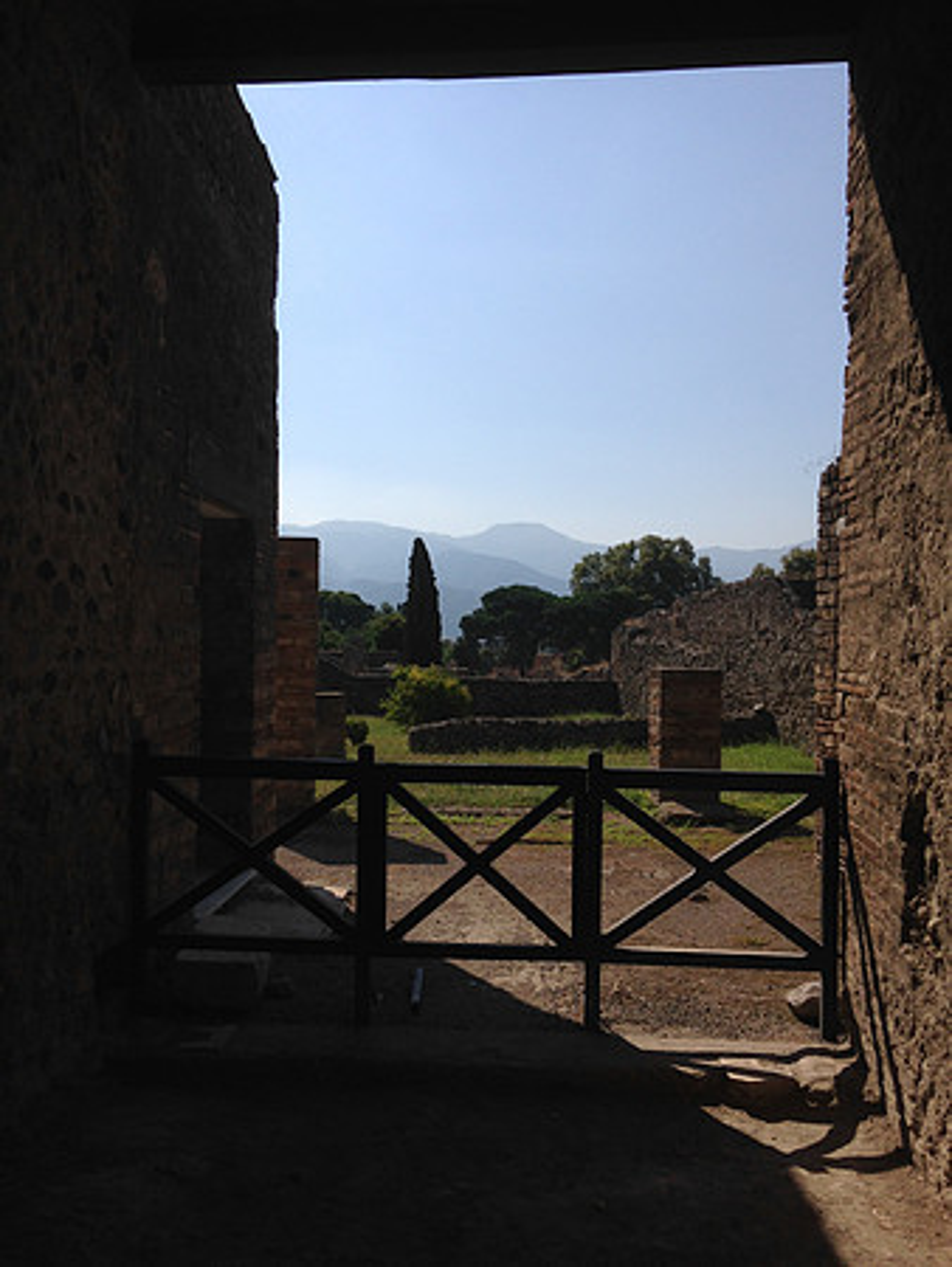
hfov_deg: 43.0
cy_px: 634
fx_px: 1209
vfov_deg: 55.3
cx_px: 476
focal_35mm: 33
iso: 50
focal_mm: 4.12
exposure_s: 1/3195
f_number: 2.4
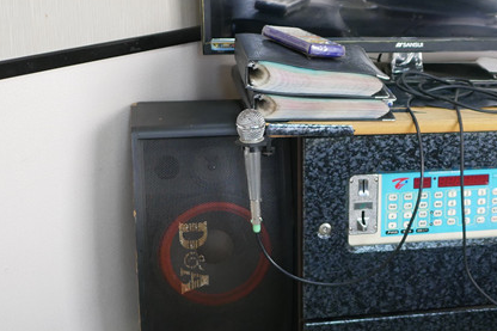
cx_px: 441
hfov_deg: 26.2
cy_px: 159
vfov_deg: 18.2
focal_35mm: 75
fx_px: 1035
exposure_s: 1/60
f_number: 1.7
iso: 400
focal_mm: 15
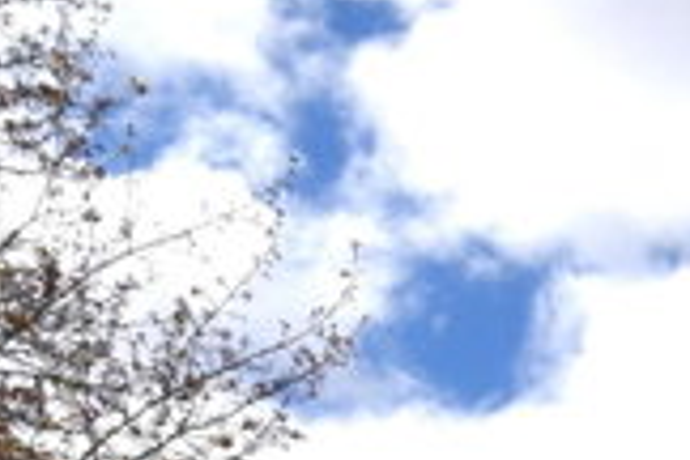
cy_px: 1201
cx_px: 1414
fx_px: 4082
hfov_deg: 9.0
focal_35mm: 213
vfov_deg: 6.1
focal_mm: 20
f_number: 11
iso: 200
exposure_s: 1/500
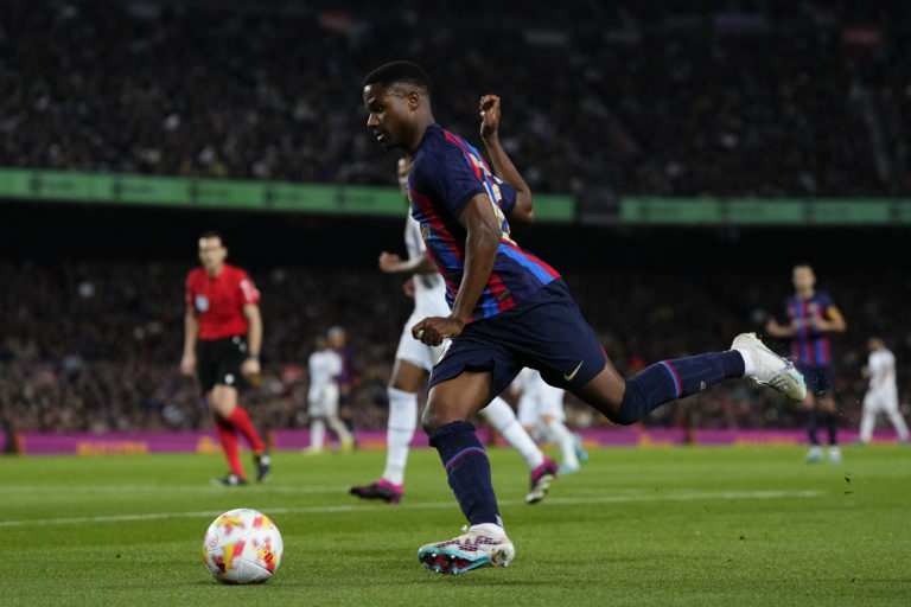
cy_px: 304
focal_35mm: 108
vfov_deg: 12.7
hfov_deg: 18.9
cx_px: 456
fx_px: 2733
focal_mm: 108
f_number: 2.8
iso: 2500
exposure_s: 1/2000
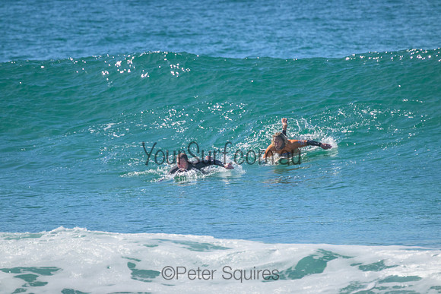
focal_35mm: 800
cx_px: 220
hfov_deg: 2.6
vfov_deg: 1.7
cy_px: 147
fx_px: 9802
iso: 2200
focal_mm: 800
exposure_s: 1/1600
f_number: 11
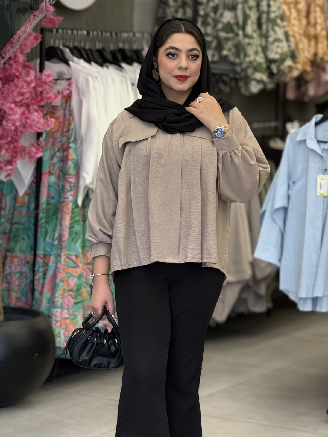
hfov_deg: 12.3
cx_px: 164
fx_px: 1516
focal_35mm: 120
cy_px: 218
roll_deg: -1.1
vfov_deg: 16.4
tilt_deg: -5.8
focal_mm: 15.66
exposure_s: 1/100
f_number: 2.8
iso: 160
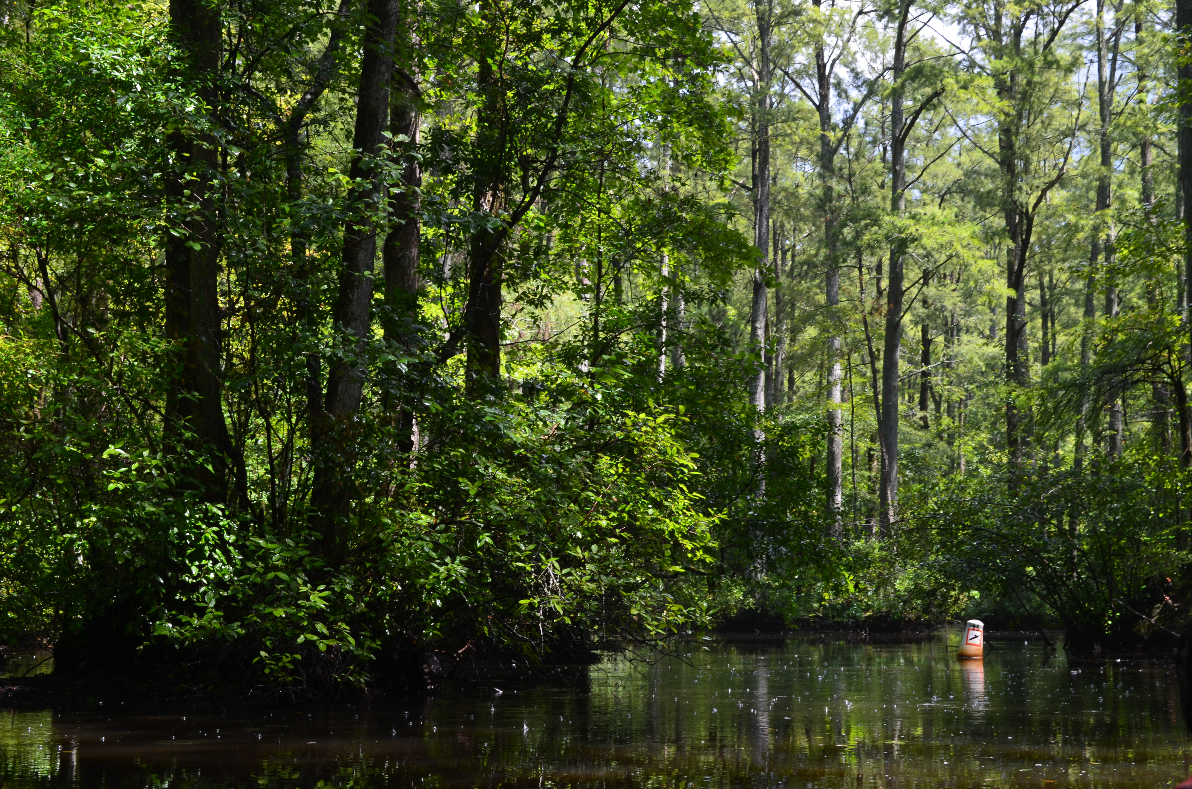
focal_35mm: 57
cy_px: 394
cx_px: 596
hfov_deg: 35.1
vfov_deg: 23.7
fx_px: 1883
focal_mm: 38
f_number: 10
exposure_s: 1/60
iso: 250
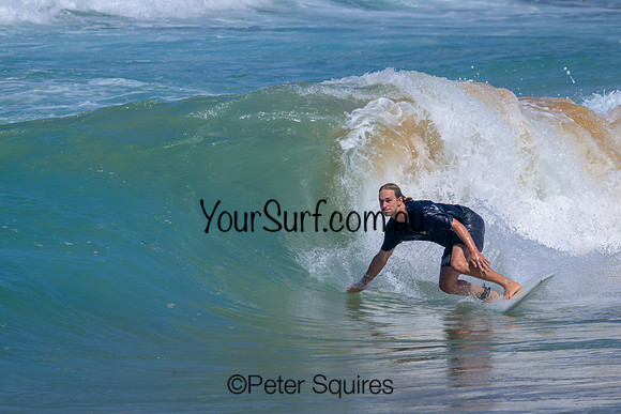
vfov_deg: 2.8
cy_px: 199
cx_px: 422
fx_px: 8447
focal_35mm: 490
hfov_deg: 4.2
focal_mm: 360
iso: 400
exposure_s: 1/2000
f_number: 11
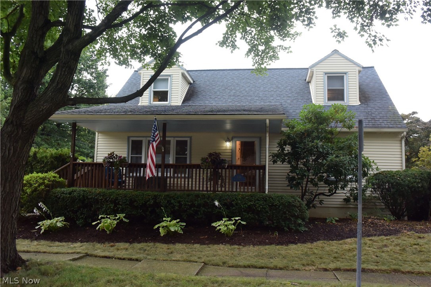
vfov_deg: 38.9
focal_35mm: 34
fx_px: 407
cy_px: 144
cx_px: 216
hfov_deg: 55.8
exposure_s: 1/125
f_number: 3.8
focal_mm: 12.6
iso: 800
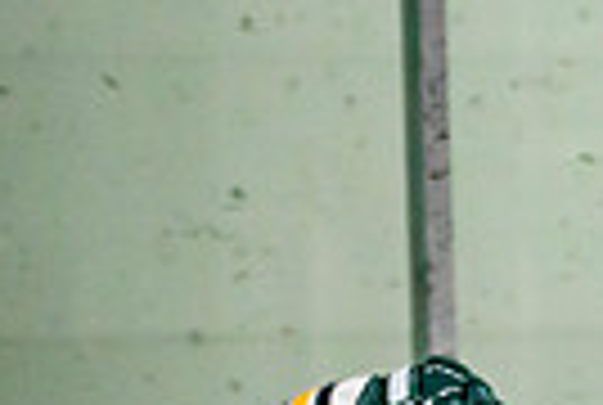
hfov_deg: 2.6
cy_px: 619
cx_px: 1739
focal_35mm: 779
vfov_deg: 1.8
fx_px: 13077
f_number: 2.8
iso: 2000
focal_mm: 130
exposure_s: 1/640
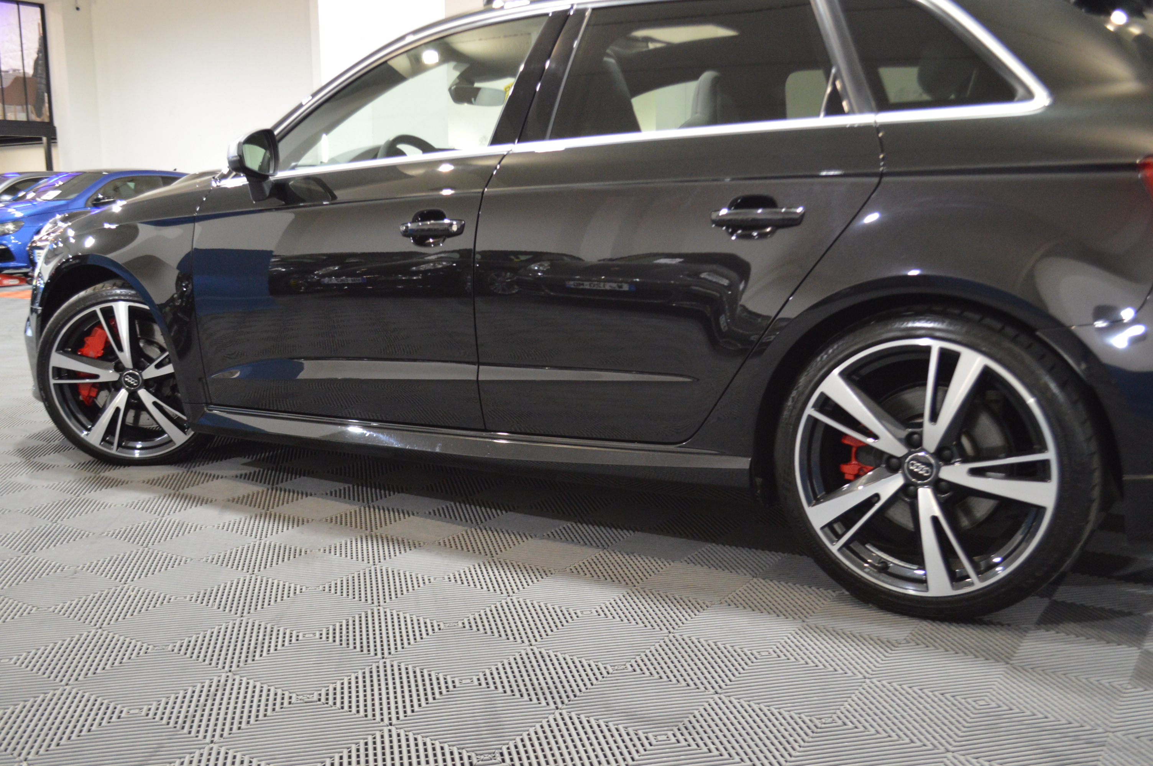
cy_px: 383
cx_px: 576
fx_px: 1056
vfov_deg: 39.9
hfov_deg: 57.3
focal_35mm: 33
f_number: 4
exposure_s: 1/60
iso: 1600
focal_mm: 22
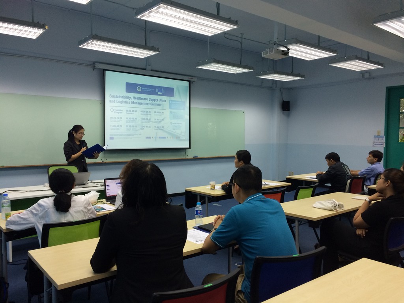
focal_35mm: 29
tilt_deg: -1.8
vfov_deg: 48.2
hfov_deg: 61.7
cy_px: 152
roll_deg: -0.3
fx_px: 338
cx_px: 202
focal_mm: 4.15
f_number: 2.2
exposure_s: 1/33
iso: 40
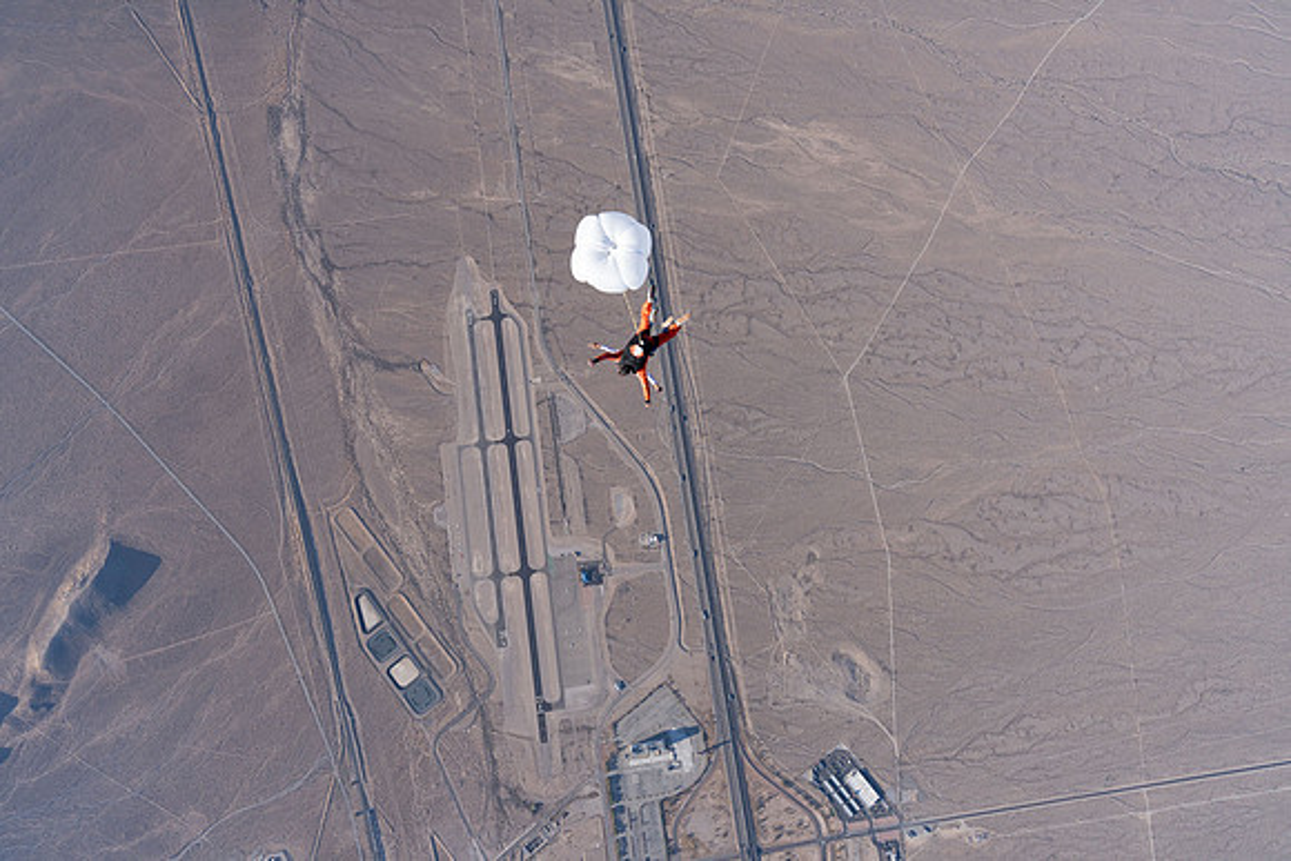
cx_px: 646
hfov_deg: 73.7
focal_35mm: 24
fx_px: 861
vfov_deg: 53.2
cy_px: 430
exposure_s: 1/2000
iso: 800
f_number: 8
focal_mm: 24
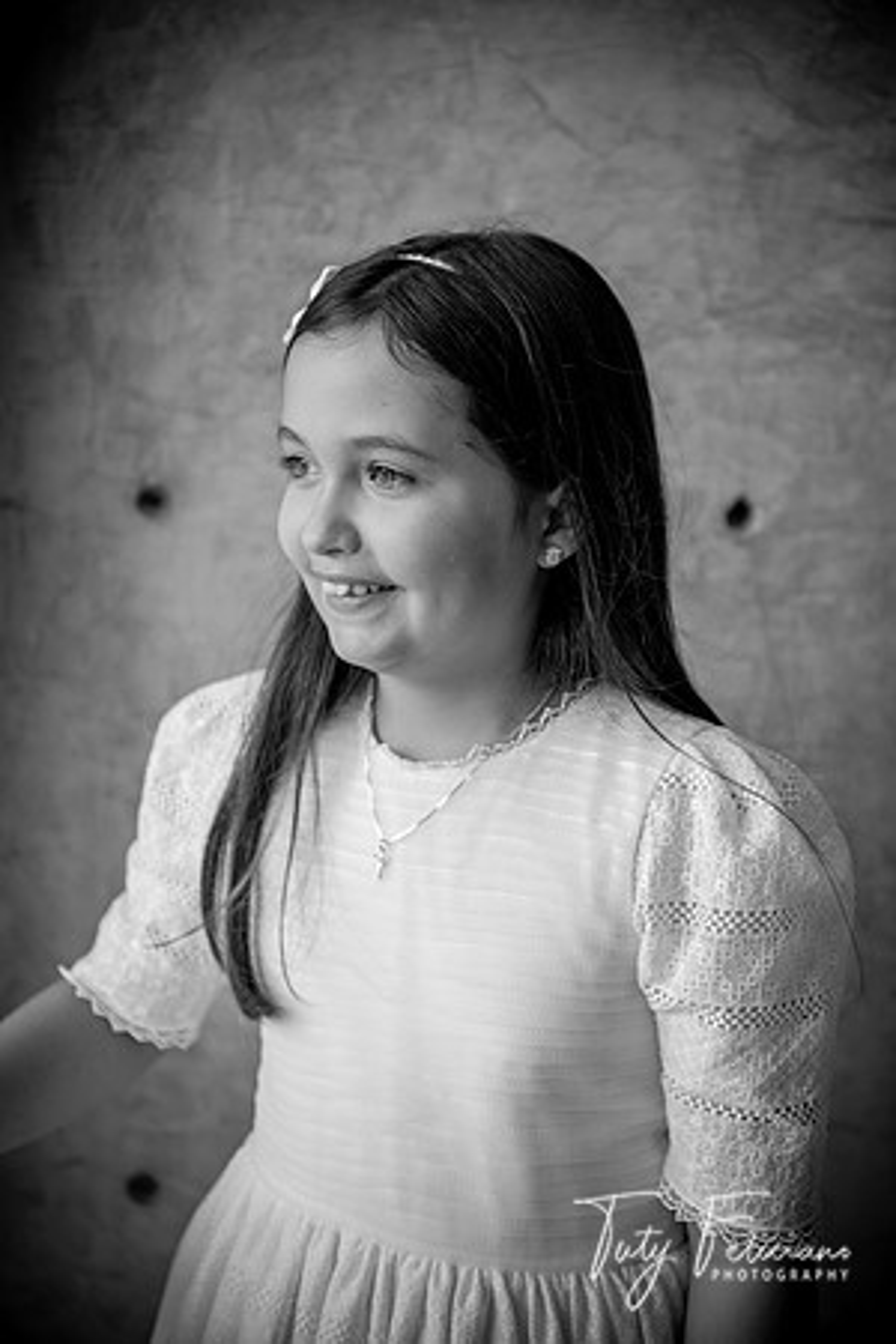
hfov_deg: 24.6
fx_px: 2053
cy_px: 672
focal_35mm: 55
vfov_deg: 36.2
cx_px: 448
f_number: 3.5
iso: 400
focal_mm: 55
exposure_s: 1/125
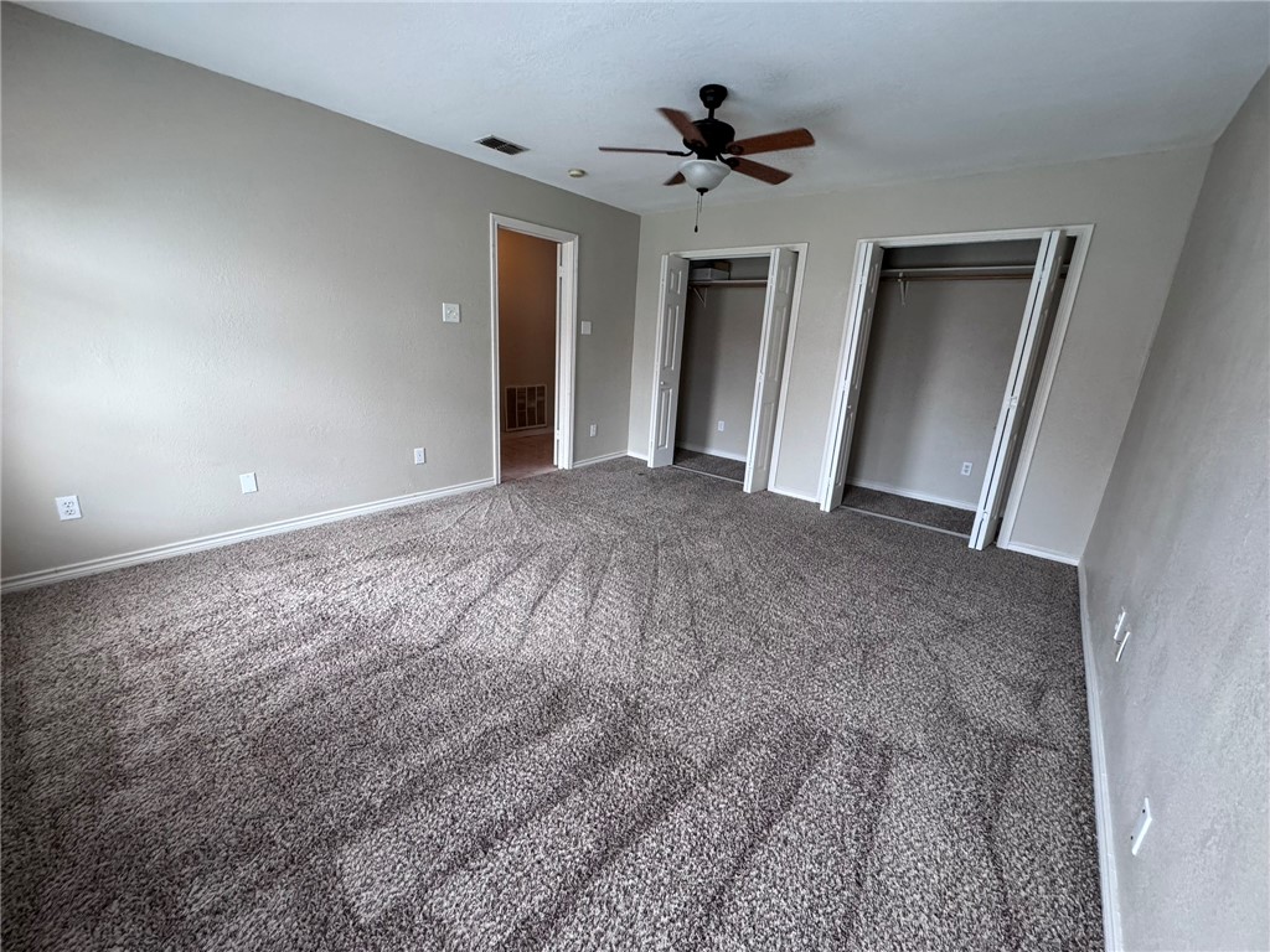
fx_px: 514
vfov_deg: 85.7
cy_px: 476
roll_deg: -3.1
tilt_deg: -15.2
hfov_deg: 102.1
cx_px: 635
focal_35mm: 14
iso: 250
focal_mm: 2.22
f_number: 2.2
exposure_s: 1/120
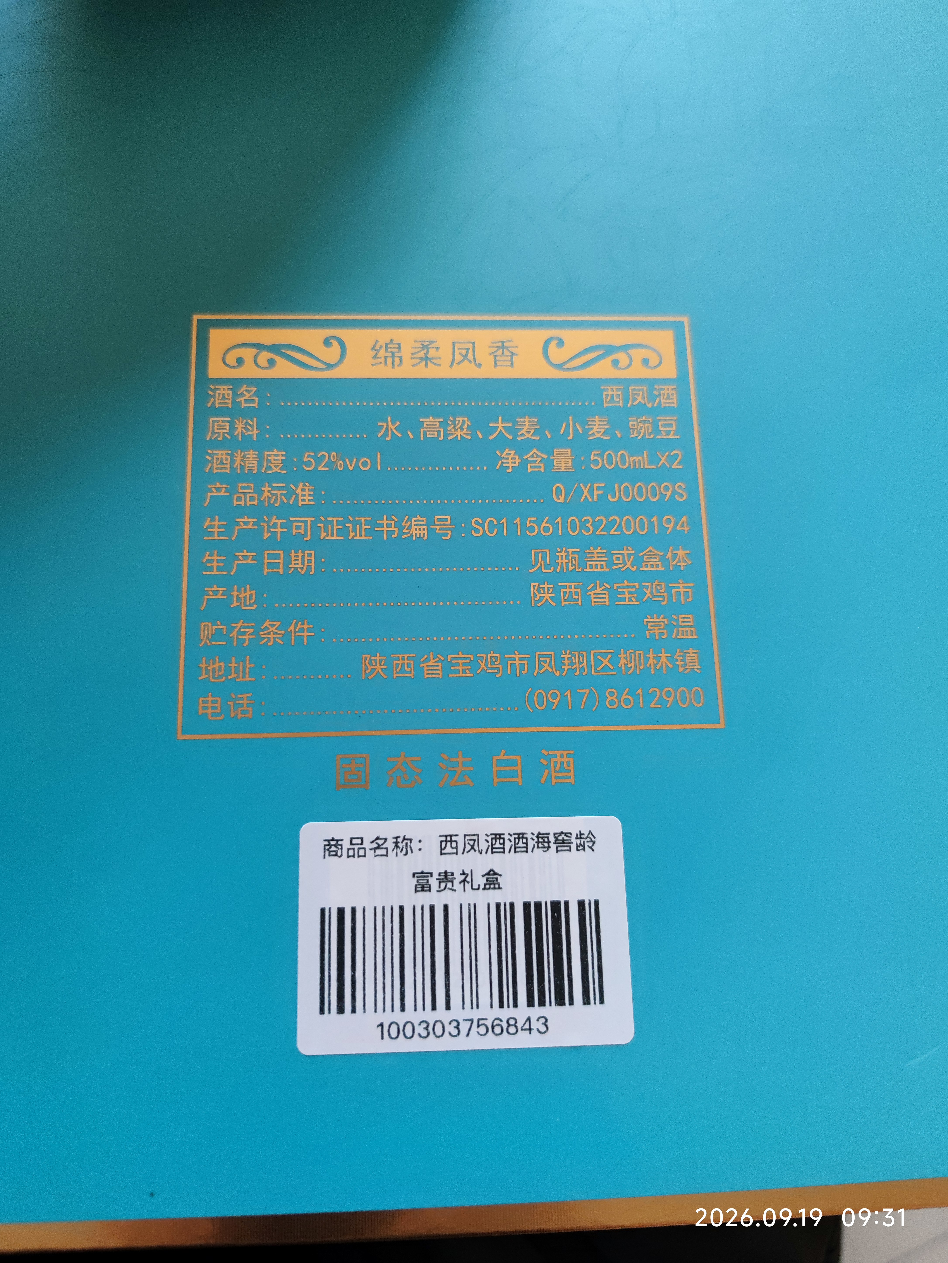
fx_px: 876
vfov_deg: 71.6
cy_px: 632
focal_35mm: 24
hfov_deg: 56.8
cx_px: 474
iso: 400
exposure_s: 1/82
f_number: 1.69
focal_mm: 6.72
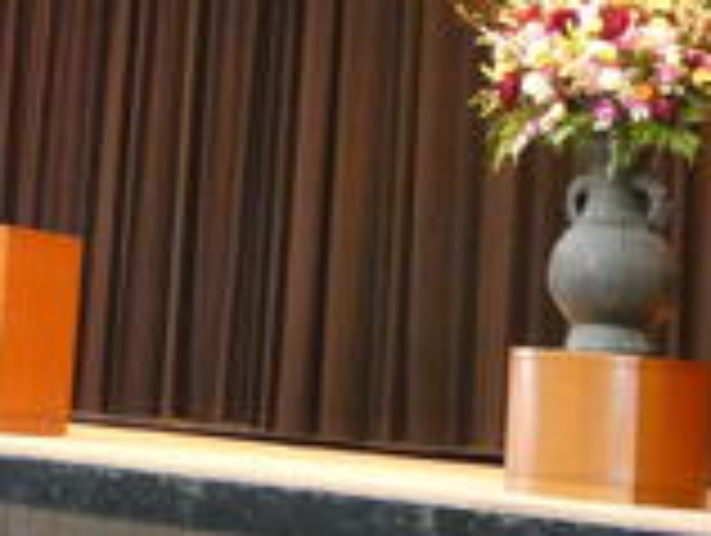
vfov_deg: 11.0
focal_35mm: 134
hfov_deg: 14.2
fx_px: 2756
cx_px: -144
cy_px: -9
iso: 1600
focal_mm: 9.5
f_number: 3.9
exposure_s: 1/20
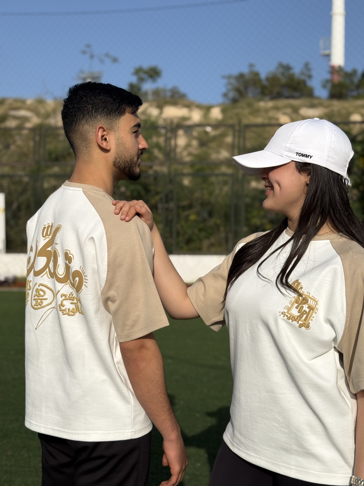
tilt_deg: -2.0
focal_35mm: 48
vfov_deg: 39.7
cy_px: 243
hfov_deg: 30.3
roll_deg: -0.3
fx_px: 673
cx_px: 182
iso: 80
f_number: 1.78
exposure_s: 1/11364
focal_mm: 6.76
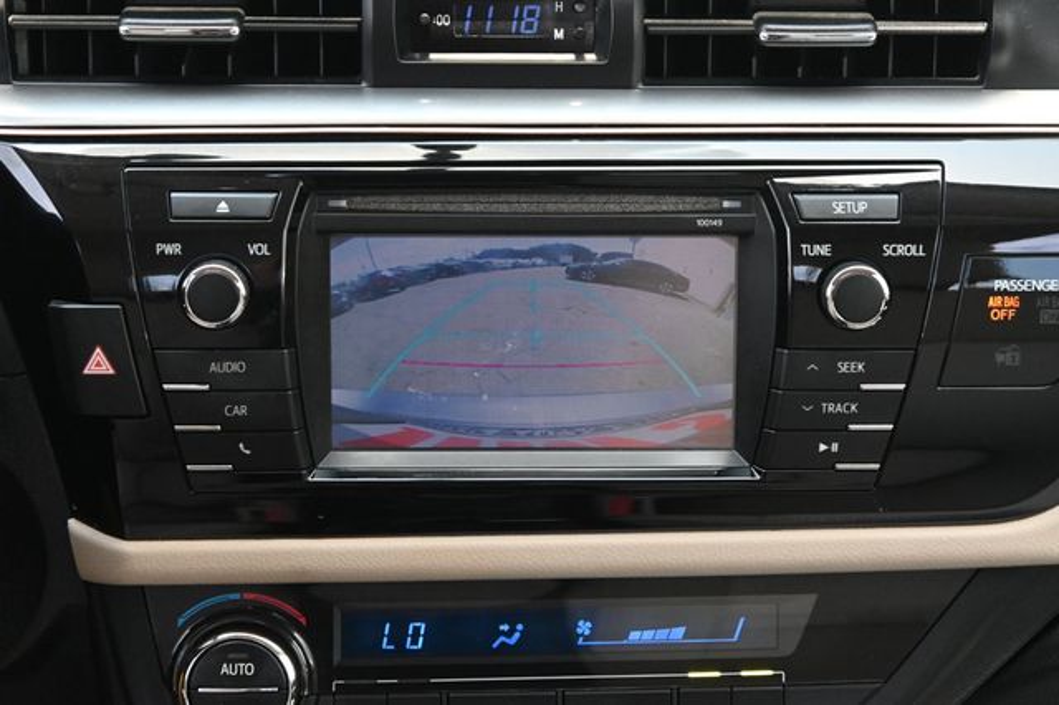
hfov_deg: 27.0
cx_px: 530
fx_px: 2205
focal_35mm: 75
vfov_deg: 18.2
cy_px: 352
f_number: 6.3
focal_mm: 50
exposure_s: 1/125
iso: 2200
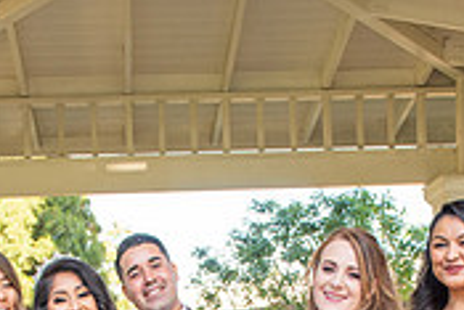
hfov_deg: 23.6
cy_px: 510
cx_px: 186
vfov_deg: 14.5
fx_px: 1109
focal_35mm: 86
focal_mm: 26
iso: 200
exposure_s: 1/160
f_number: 5.6
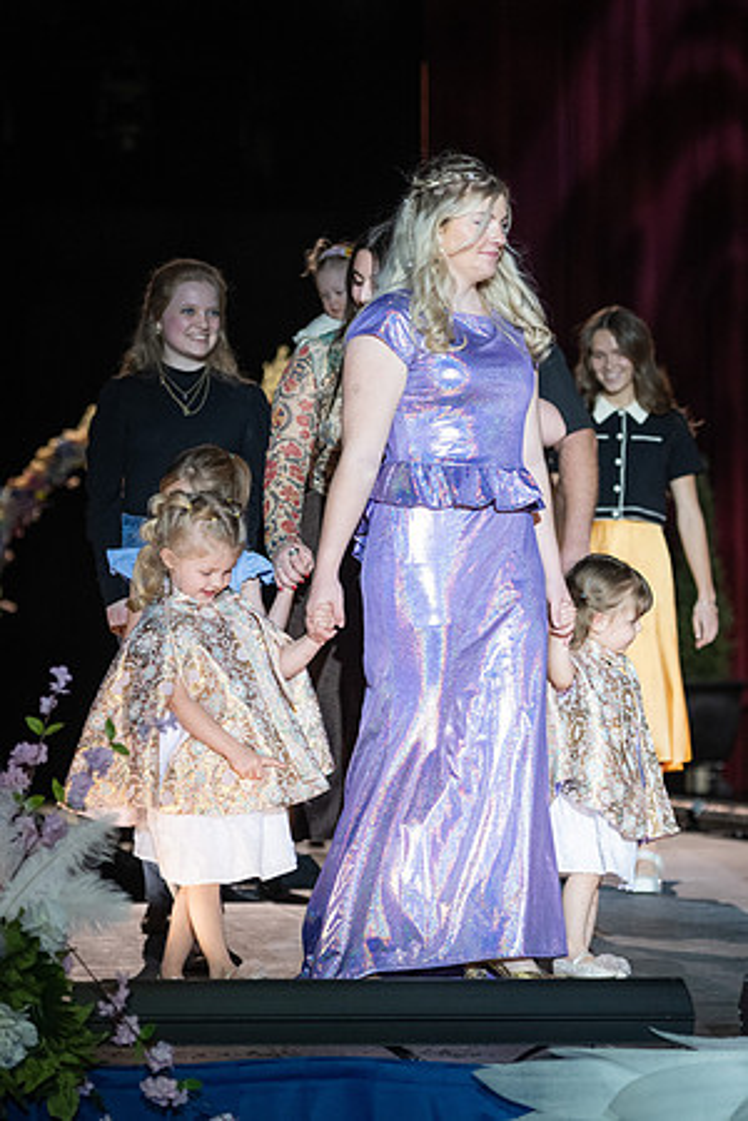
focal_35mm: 135
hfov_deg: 10.1
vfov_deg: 15.1
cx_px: 361
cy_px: 560
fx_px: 4222
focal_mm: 90
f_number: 2.8
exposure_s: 1/800
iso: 800
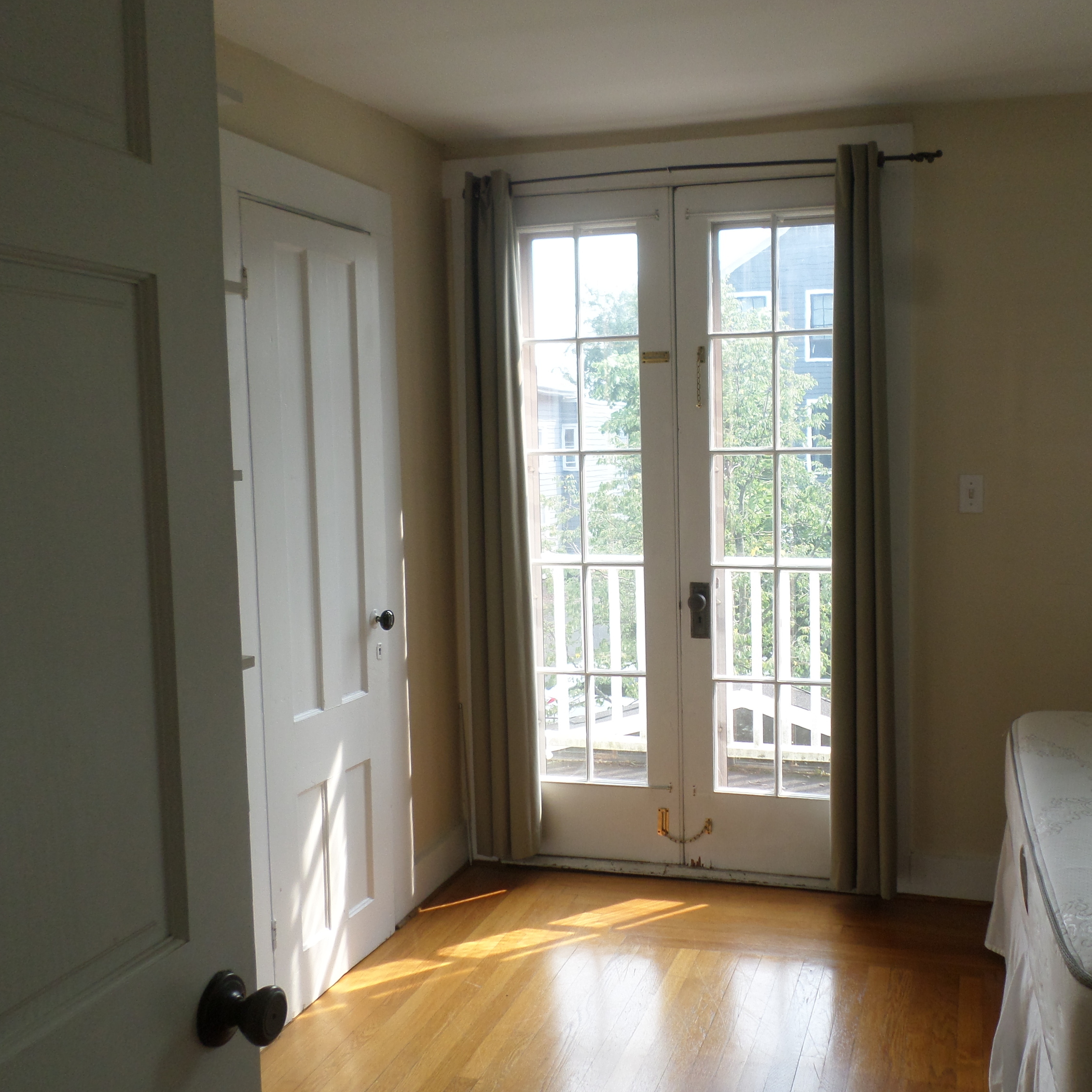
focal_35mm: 30
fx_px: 1071
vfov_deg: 54.0
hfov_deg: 53.6
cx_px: 665
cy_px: 537
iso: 80
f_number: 2.5
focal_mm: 4.5
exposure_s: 1/125
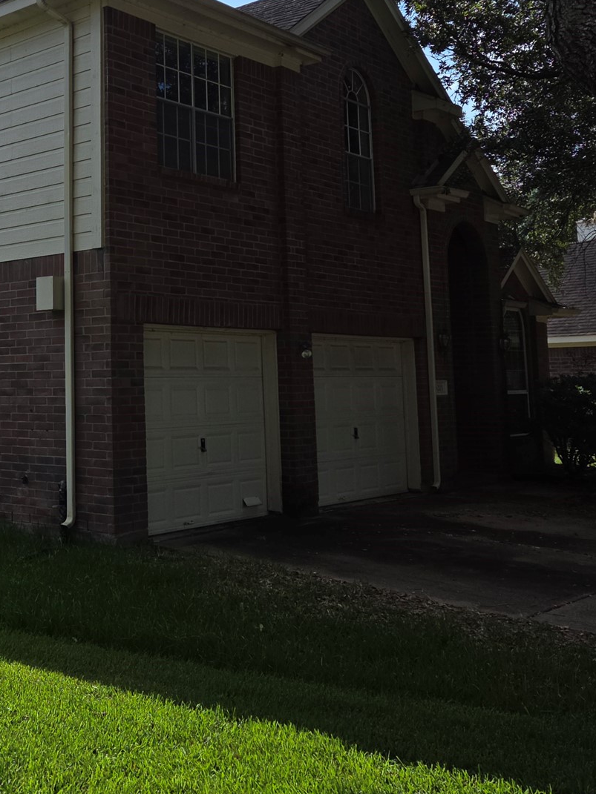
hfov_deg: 31.4
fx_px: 1010
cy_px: 279
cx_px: 65
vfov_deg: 42.5
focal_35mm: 44
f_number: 1.8
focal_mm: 5.4
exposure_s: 1/1978
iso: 25
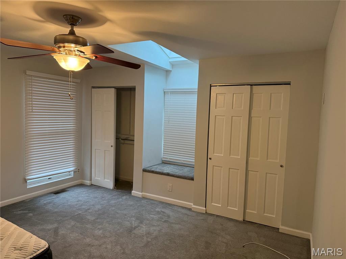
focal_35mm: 24
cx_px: 173
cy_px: 130
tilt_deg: -7.0
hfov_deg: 71.6
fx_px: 240
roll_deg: -2.2
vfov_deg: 56.8
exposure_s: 1/120
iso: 320
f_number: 1.78
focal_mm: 6.76
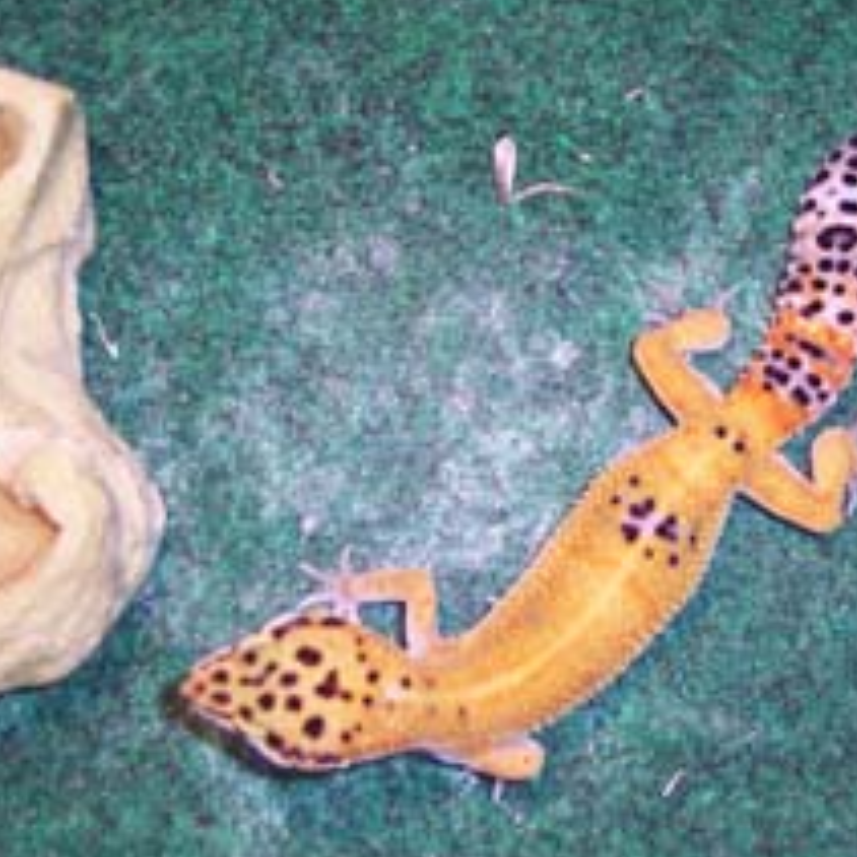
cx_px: 508
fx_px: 2157
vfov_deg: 22.5
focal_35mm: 77
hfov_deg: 22.4
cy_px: 402
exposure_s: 1/30
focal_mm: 10.7
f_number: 3.4
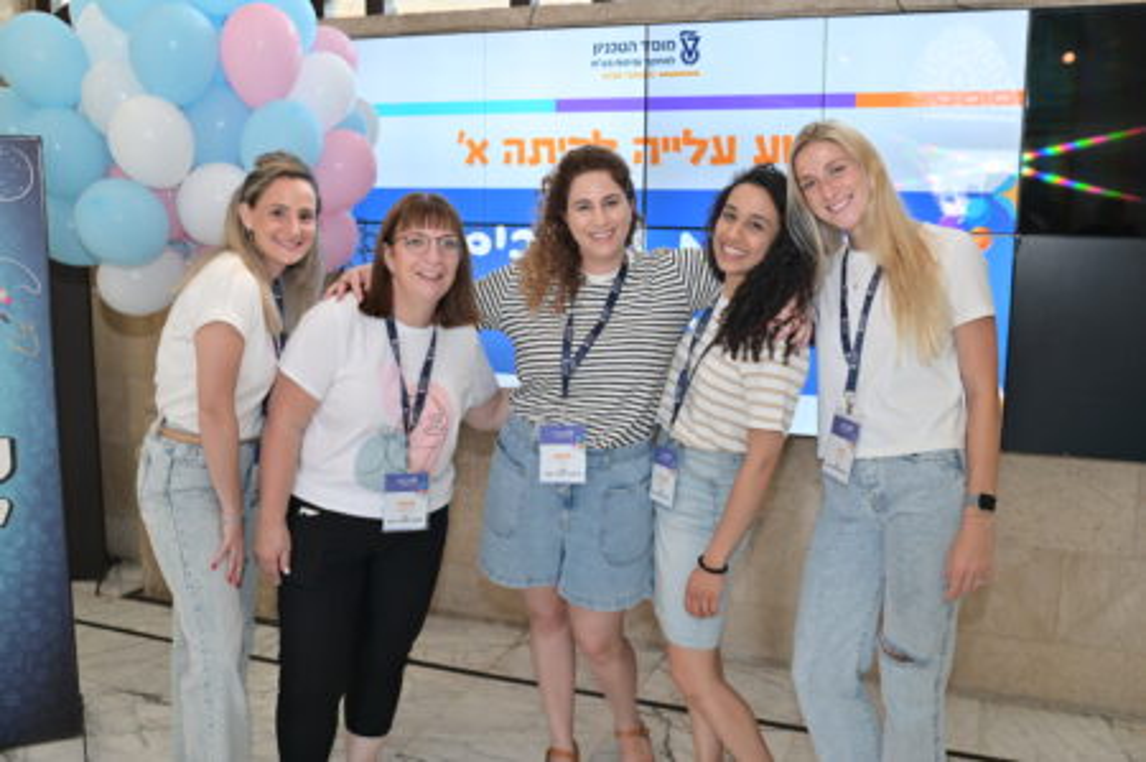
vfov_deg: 37.8
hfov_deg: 54.5
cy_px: 381
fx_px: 1113
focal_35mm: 35
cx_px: 573
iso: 800
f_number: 4
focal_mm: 35
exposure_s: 1/160
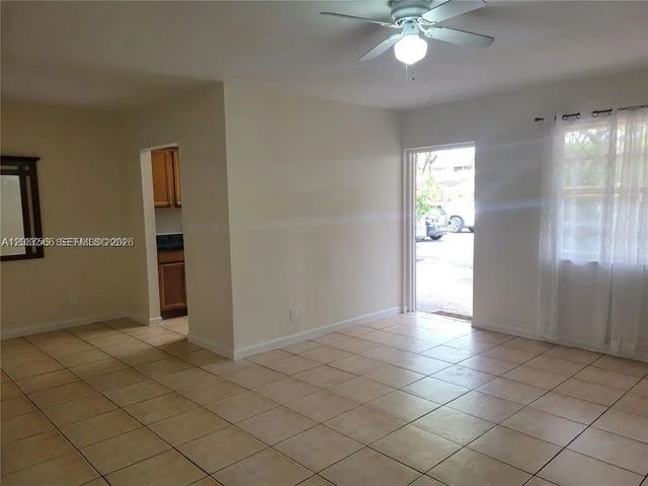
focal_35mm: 26
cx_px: 324
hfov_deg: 67.3
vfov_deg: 53.1
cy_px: 243
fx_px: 487
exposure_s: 1/120
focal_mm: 5.4
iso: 100
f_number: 1.8
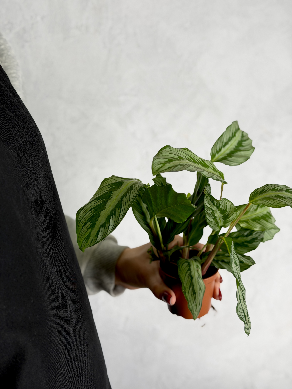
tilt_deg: -13.5
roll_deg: +0.0
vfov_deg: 39.7
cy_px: 194
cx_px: 146
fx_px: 540
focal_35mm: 48
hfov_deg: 30.3
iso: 64
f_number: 1.78
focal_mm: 6.76
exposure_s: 1/250
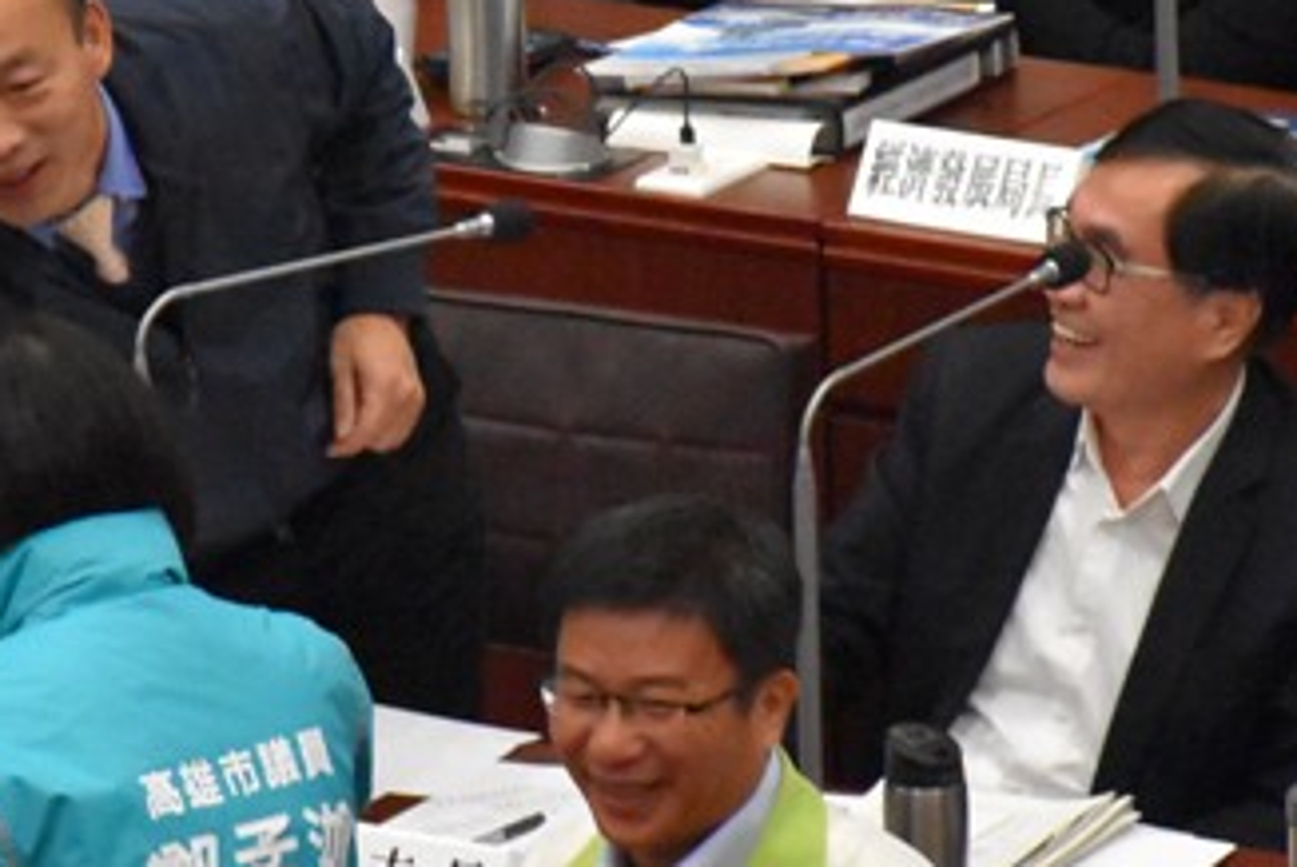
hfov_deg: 3.2
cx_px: 324
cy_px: 338
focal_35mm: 636
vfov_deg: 2.2
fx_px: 22934
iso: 10000
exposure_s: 1/500
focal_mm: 140
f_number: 5.6
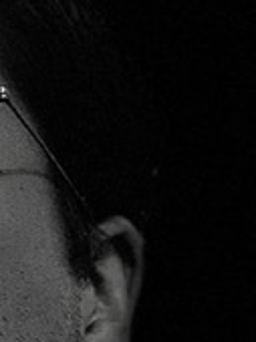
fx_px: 1117
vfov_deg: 17.0
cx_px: -131
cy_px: 350
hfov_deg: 12.4
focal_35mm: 113
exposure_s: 1/42
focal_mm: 2.71
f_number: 2.2
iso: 400
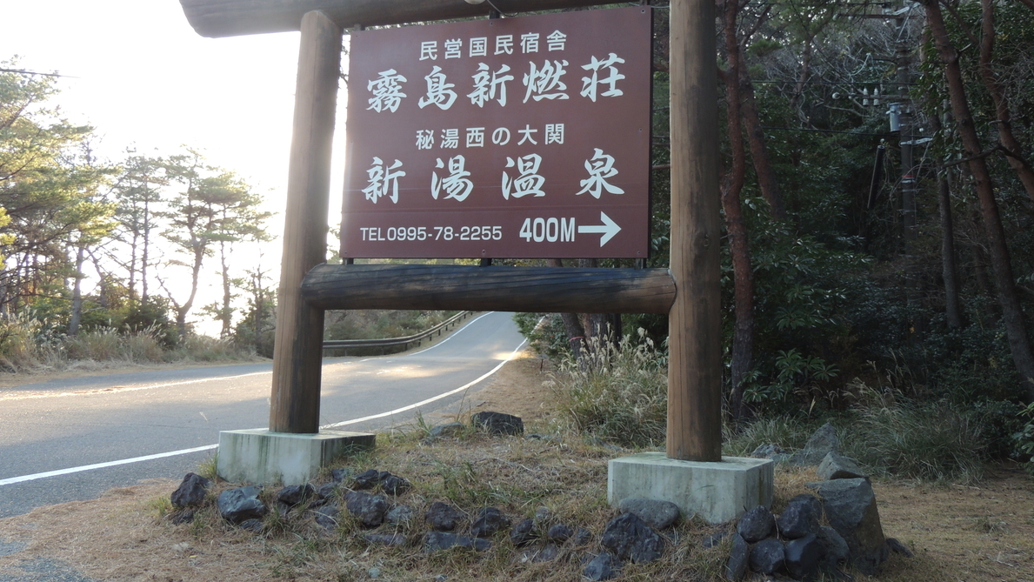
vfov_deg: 27.0
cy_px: 201
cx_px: 513
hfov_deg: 46.4
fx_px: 1206
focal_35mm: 44
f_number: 3.3
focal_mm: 7.1
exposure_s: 1/50
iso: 100
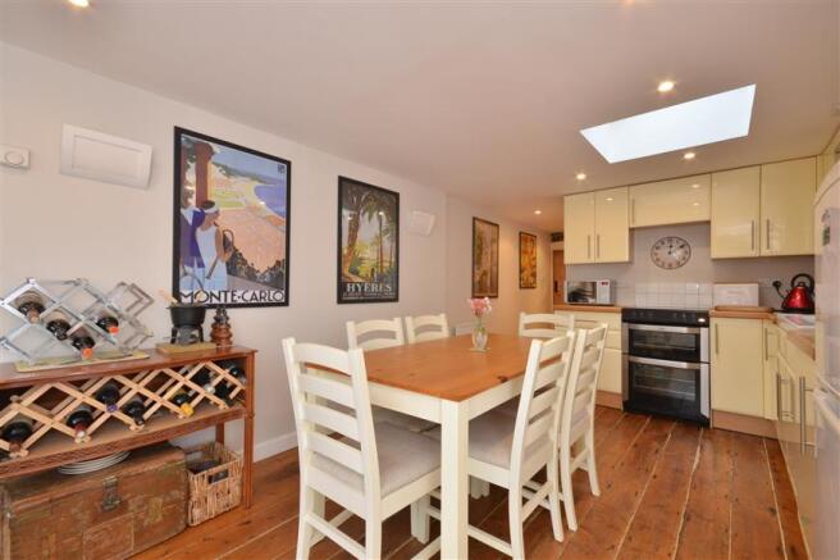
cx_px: 420
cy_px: 280
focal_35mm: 15
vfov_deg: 77.3
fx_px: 350
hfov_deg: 100.4
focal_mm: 10
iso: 500
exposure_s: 1/10
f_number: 11
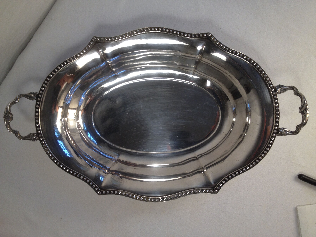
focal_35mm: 35
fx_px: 320
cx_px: 158
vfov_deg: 40.7
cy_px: 118
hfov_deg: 52.6
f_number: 2.4
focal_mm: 4.28
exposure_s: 1/30
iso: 50
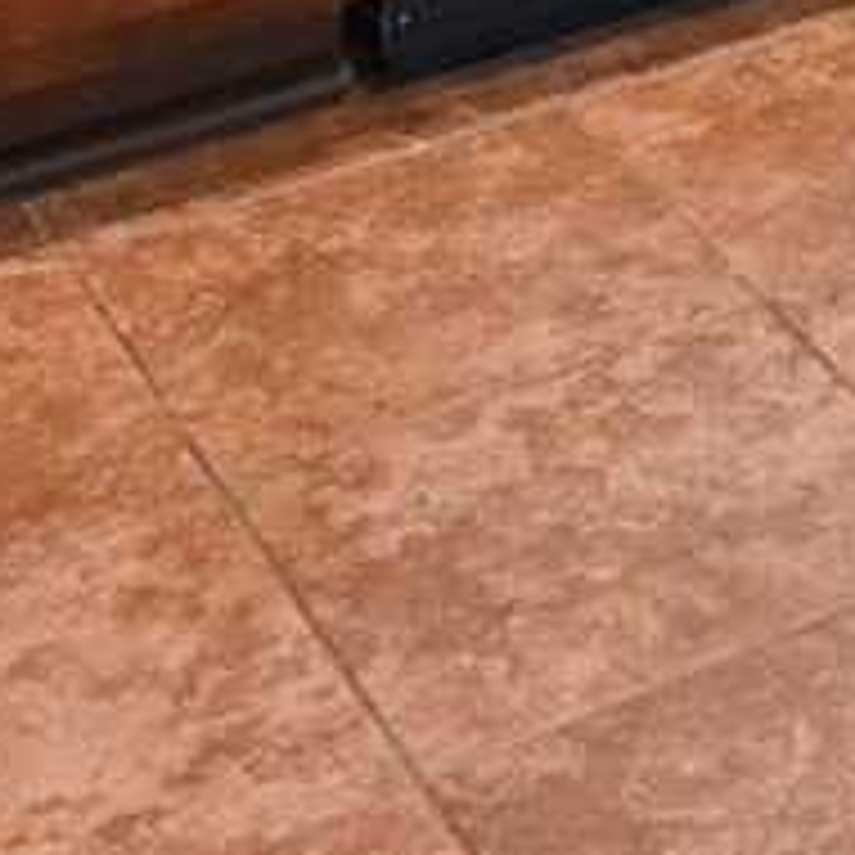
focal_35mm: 136
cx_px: 1696
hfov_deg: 11.6
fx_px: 3800
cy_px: -1800
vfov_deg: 9.6
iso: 200
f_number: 14
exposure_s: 1/2.5
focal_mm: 14
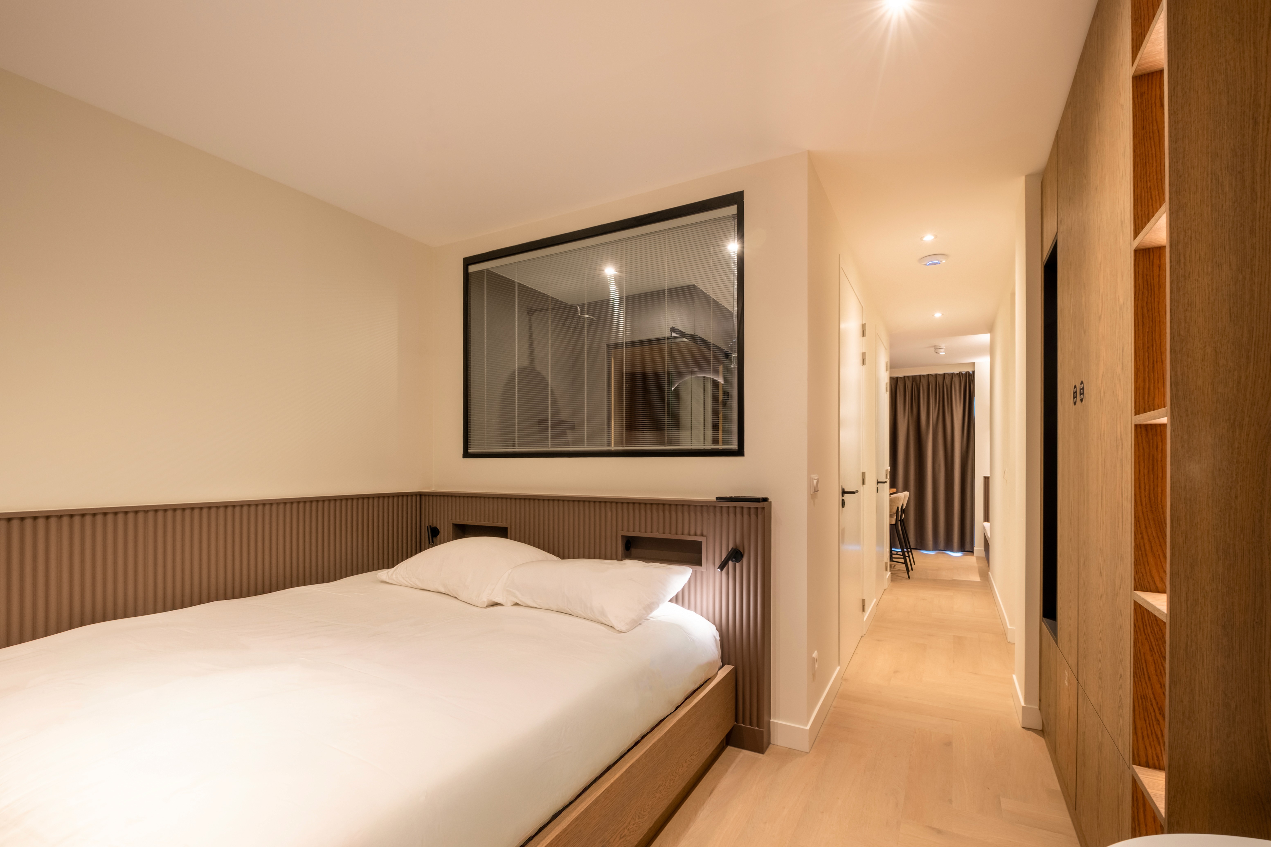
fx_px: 530
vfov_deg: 77.3
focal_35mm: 15
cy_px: 424
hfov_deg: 100.4
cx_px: 636
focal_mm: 10
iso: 160
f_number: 8
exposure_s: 1/2
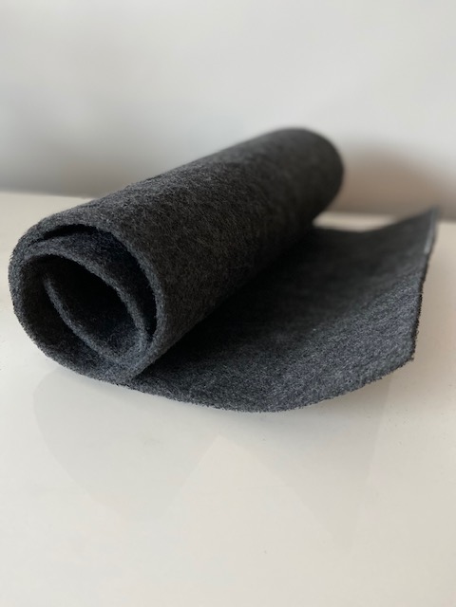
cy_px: 304
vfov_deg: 67.3
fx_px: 457
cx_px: 228
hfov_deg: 53.1
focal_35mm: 26
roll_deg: -4.1
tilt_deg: -30.4
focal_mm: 4.25
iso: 500
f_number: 1.8
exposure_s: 1/42
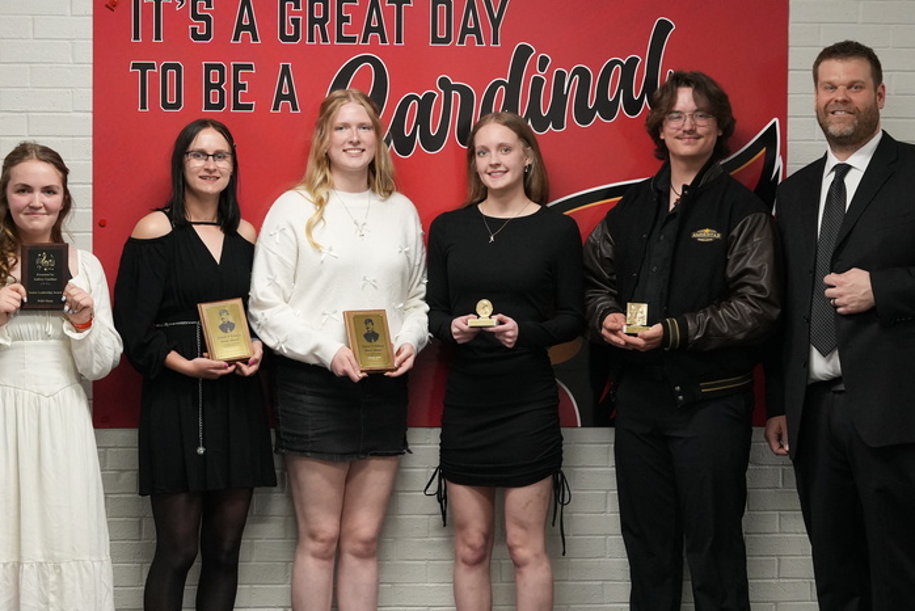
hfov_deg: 18.6
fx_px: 2797
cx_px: 446
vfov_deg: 12.5
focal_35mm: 110
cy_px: 359
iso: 2500
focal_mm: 50
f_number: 3.5
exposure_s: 1/160
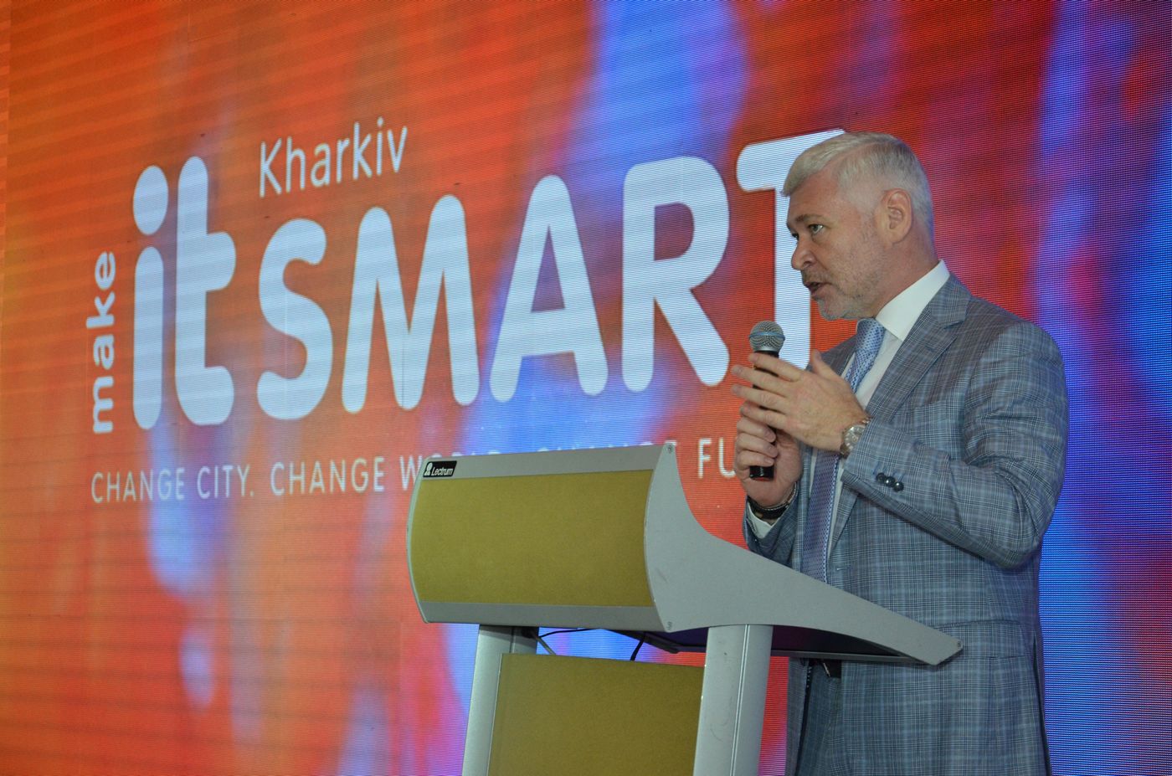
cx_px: 586
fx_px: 2826
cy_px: 388
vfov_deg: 15.6
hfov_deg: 23.4
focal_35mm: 87
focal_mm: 58
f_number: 5.6
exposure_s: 1/250
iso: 1250
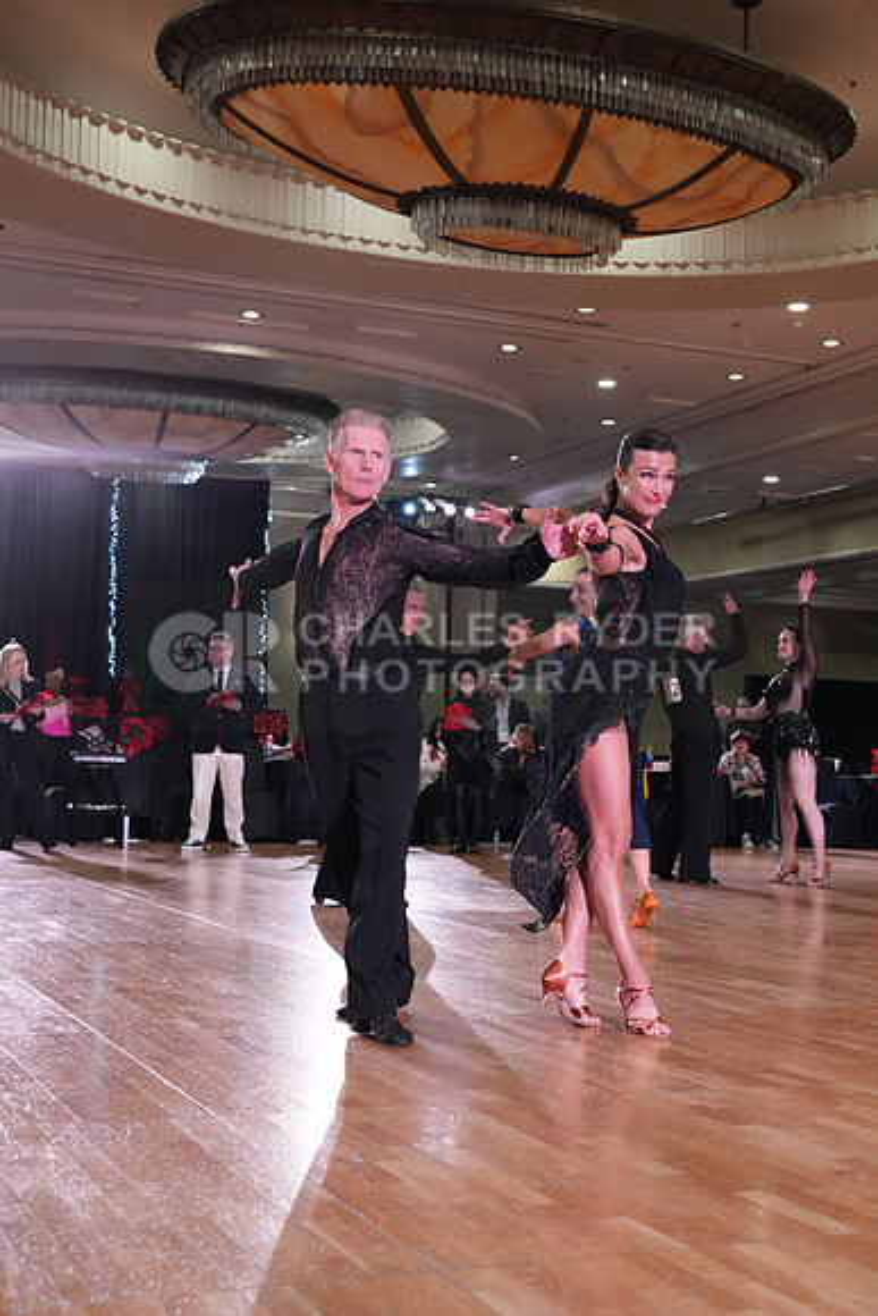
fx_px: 1609
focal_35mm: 44
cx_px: 439
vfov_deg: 44.5
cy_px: 658
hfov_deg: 30.5
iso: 5000
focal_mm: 44
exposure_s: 1/320
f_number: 5.6
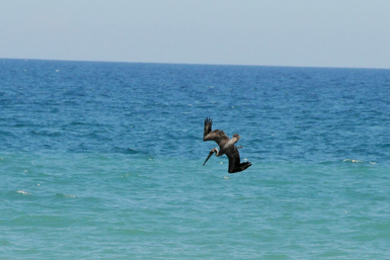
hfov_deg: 7.8
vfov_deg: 5.2
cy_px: 140
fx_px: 2850
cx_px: 181
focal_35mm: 263
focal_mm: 150
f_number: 9
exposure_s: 1/2500
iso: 800
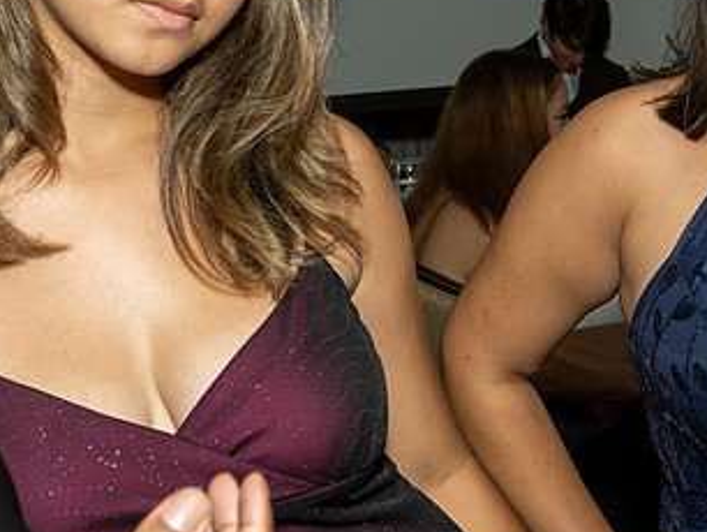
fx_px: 2187
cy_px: 123
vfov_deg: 13.8
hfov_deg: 18.1
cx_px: 645
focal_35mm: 107
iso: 1000
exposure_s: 1/250
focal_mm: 31
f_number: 7.1
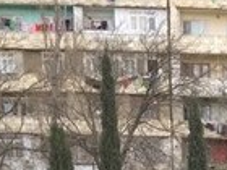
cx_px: 357
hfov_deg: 13.4
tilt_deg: -9.4
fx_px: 898
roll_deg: +0.8
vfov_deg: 9.9
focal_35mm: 137
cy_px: 365
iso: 32
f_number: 2.2
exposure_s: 1/237
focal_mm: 4.15
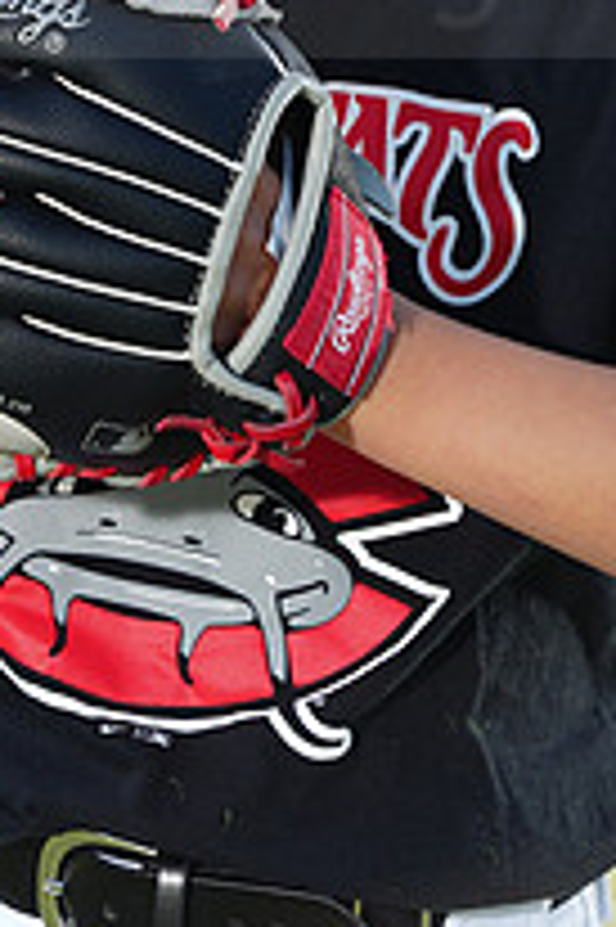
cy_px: -86
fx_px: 14474
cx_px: 335
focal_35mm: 563
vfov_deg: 3.7
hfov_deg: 2.4
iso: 64
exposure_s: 1/250
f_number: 4.5
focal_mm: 200
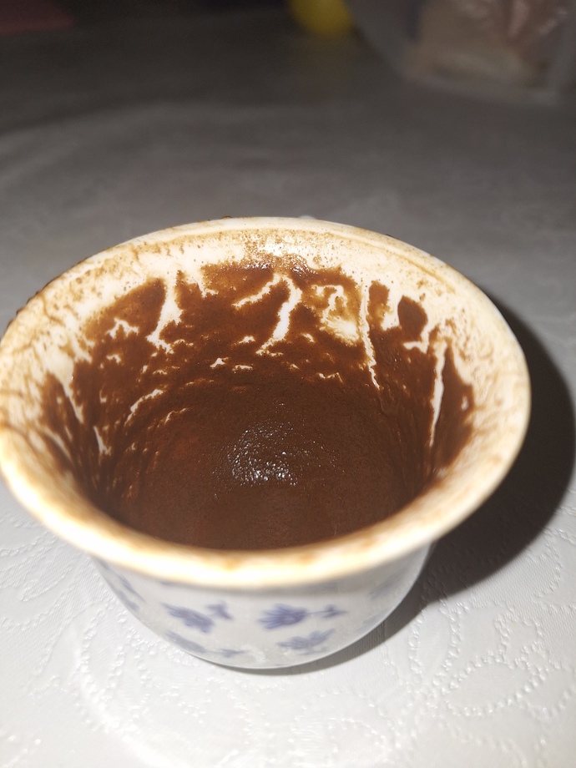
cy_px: 384
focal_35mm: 23
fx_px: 510
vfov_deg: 73.9
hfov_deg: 58.9
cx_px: 288
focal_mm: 5.54
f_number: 1.8
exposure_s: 1/328
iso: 40
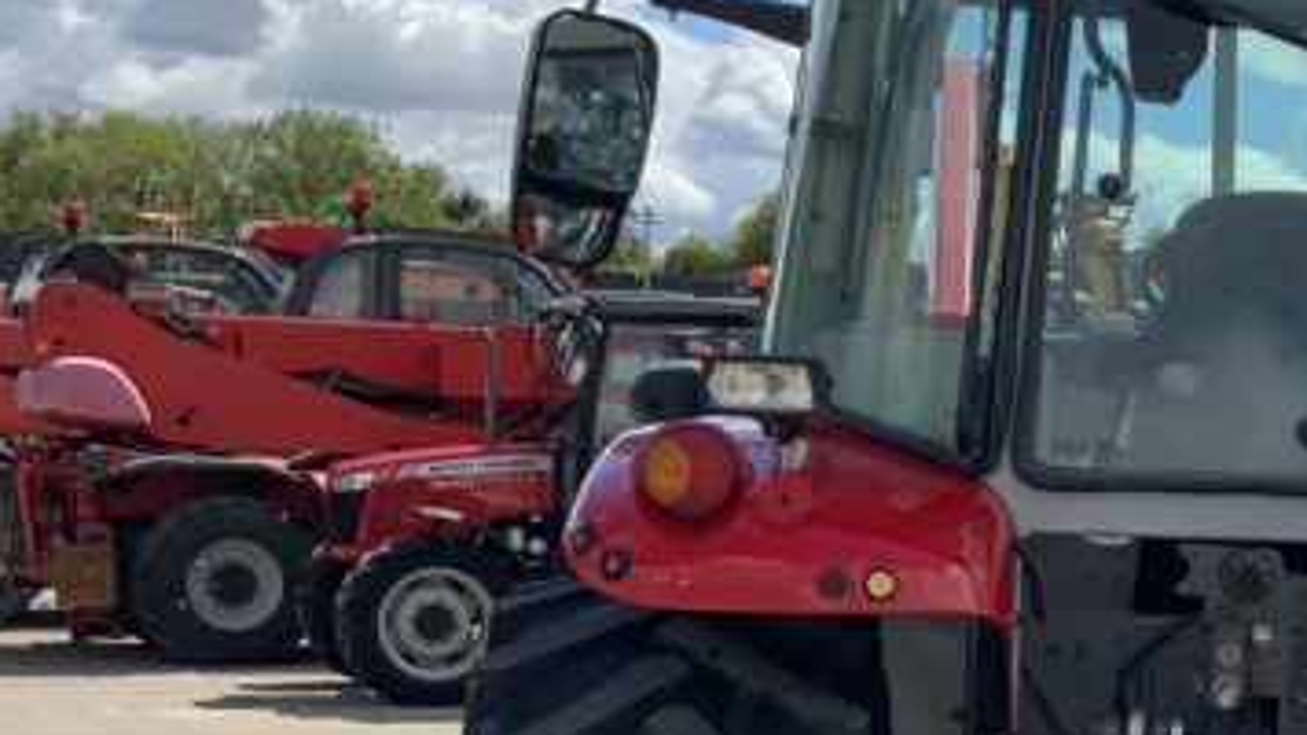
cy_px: 698
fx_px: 3153
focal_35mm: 91
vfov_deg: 13.1
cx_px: 1575
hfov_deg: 21.7
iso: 16
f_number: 1.8
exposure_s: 1/2227
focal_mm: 3
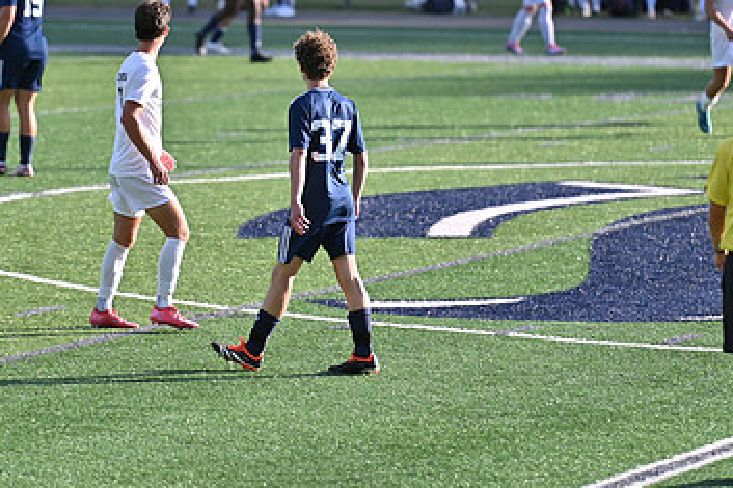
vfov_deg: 4.2
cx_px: 307
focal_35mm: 329
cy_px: 110
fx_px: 6695
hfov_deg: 6.3
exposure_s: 1/2000
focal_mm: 200
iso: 200
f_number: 2.8
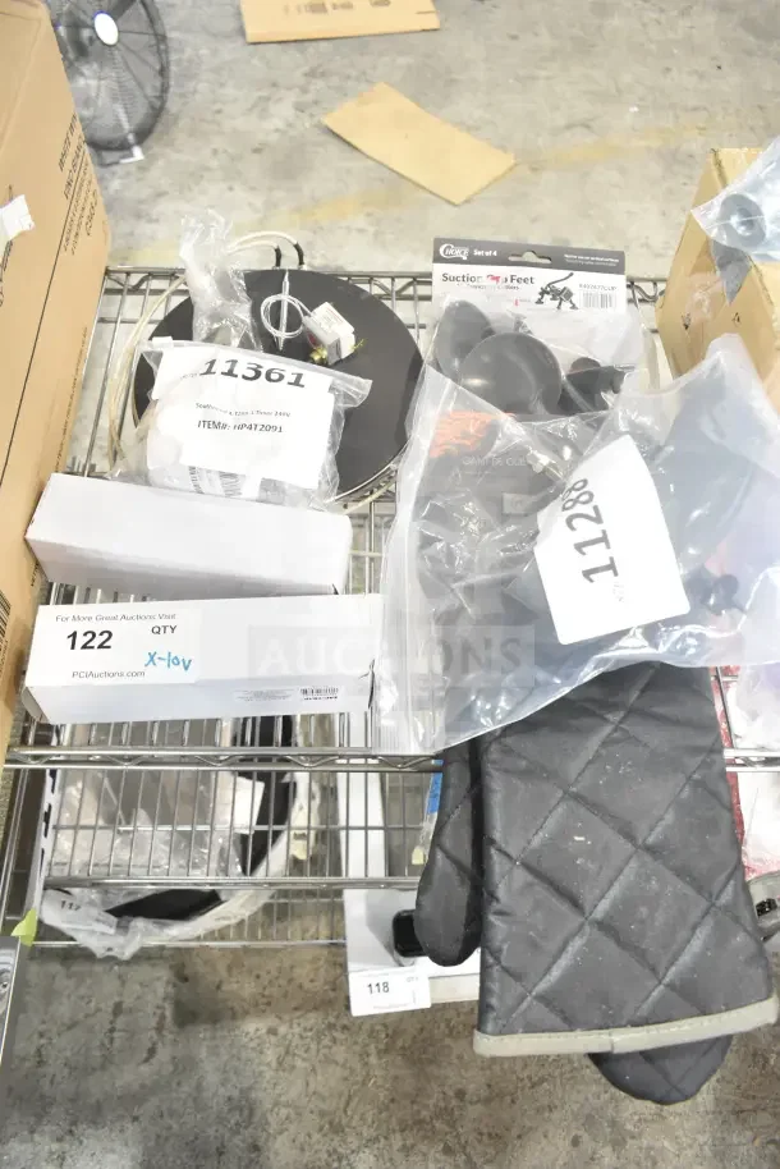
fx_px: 877
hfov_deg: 48.0
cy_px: 584
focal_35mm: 27
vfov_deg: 67.4
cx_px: 390
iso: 1600
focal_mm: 18
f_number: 4.5
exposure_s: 1/80
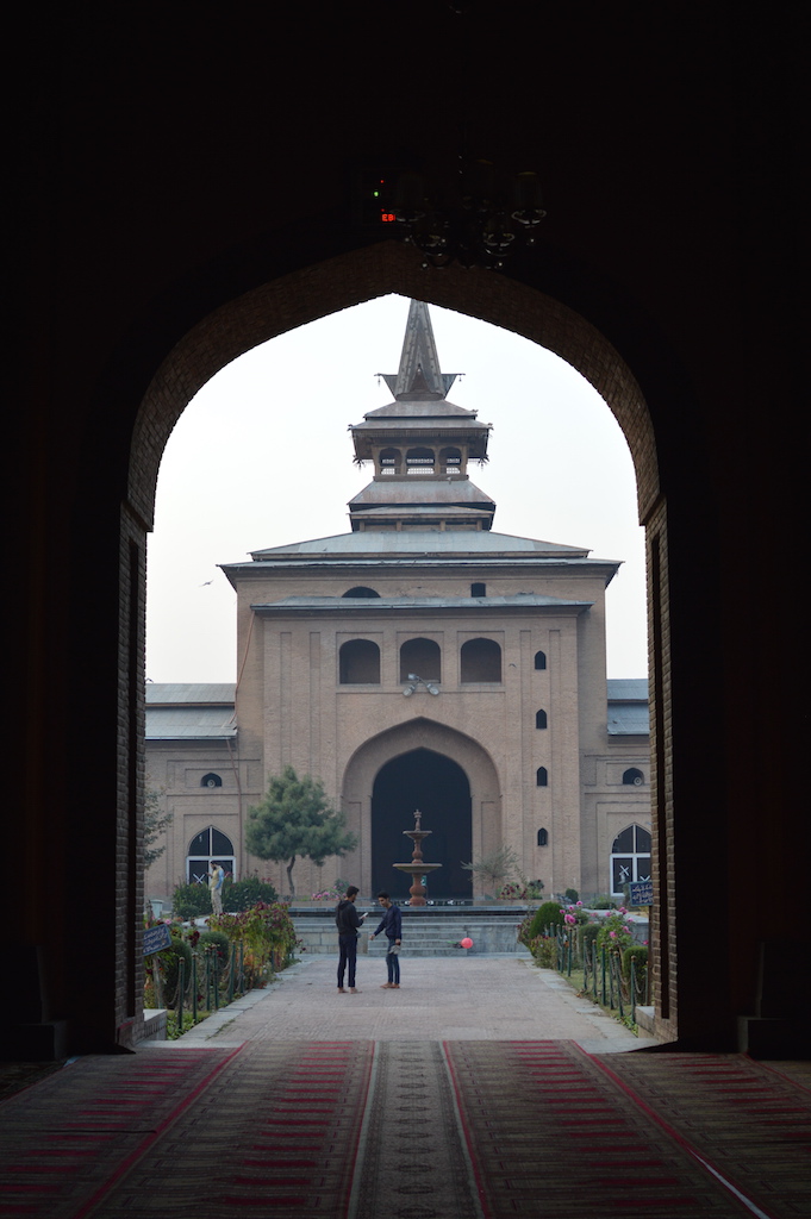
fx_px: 1777
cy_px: 610
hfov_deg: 25.7
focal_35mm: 52
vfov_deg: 37.9
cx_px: 406
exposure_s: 1/125
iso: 320
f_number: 5.6
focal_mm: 35
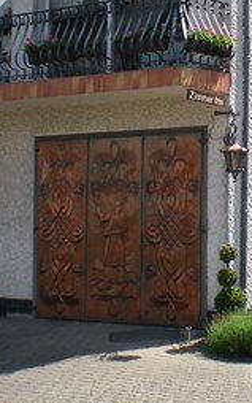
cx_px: 235
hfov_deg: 13.6
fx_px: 1043
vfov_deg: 21.8
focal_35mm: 95
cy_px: 149
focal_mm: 6.3
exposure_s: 1/320
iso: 64
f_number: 4.6
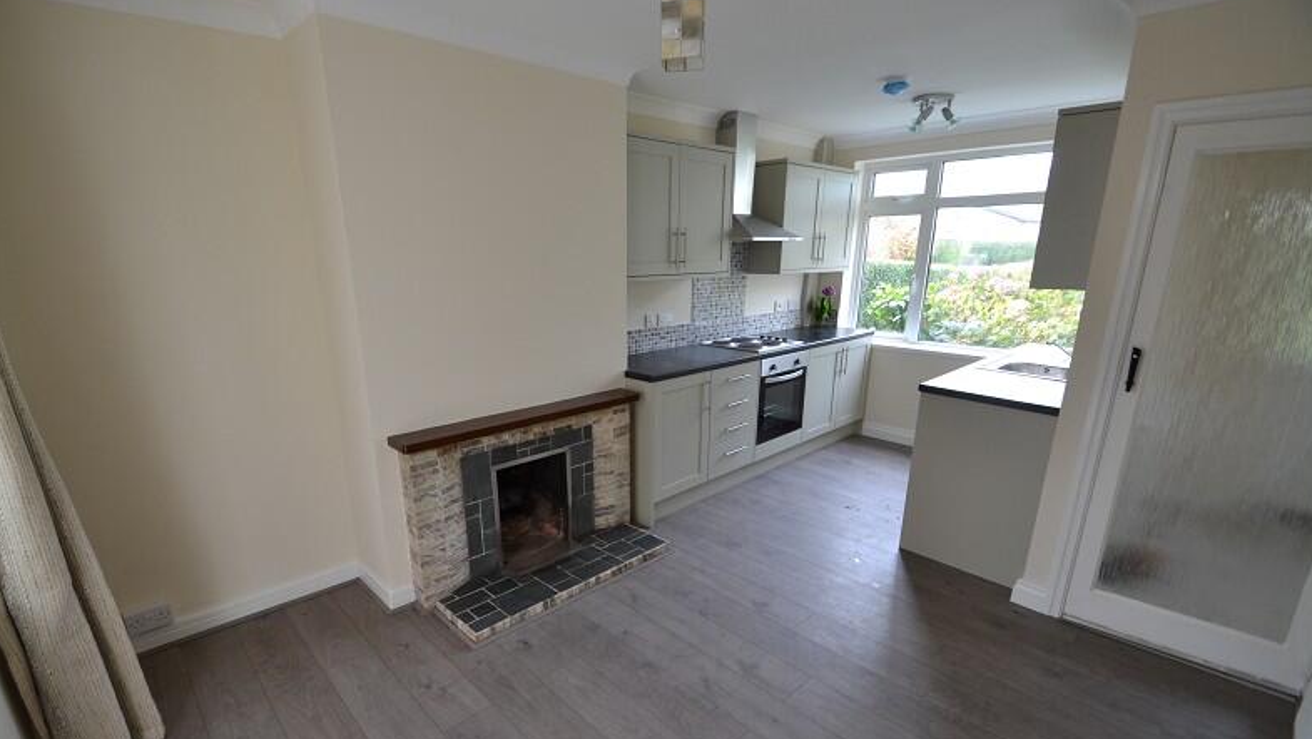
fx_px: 557
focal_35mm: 16
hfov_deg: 99.4
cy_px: 419
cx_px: 662
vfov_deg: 66.8
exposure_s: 1/60
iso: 500
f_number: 3.5
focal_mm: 10
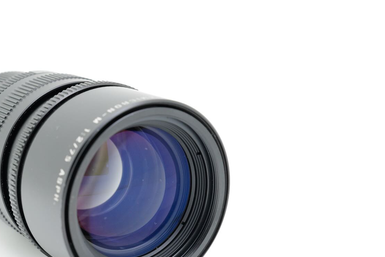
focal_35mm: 77
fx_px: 824
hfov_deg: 26.0
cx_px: 98
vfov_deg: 17.6
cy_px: 187
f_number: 8
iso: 800
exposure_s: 1/60
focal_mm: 43
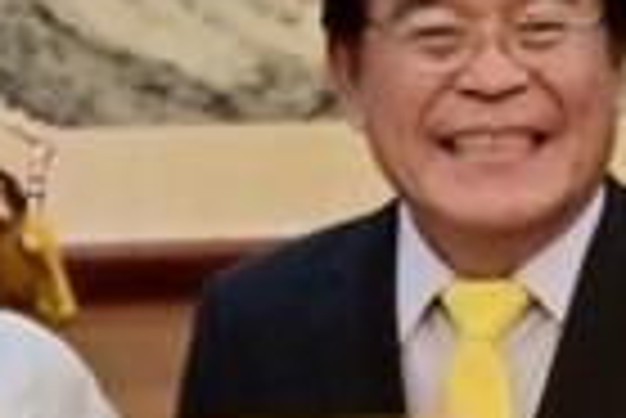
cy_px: 492
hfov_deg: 5.3
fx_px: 6823
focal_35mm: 392
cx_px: 302
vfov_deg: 3.5
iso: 2000
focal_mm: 78
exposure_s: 1/125
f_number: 4
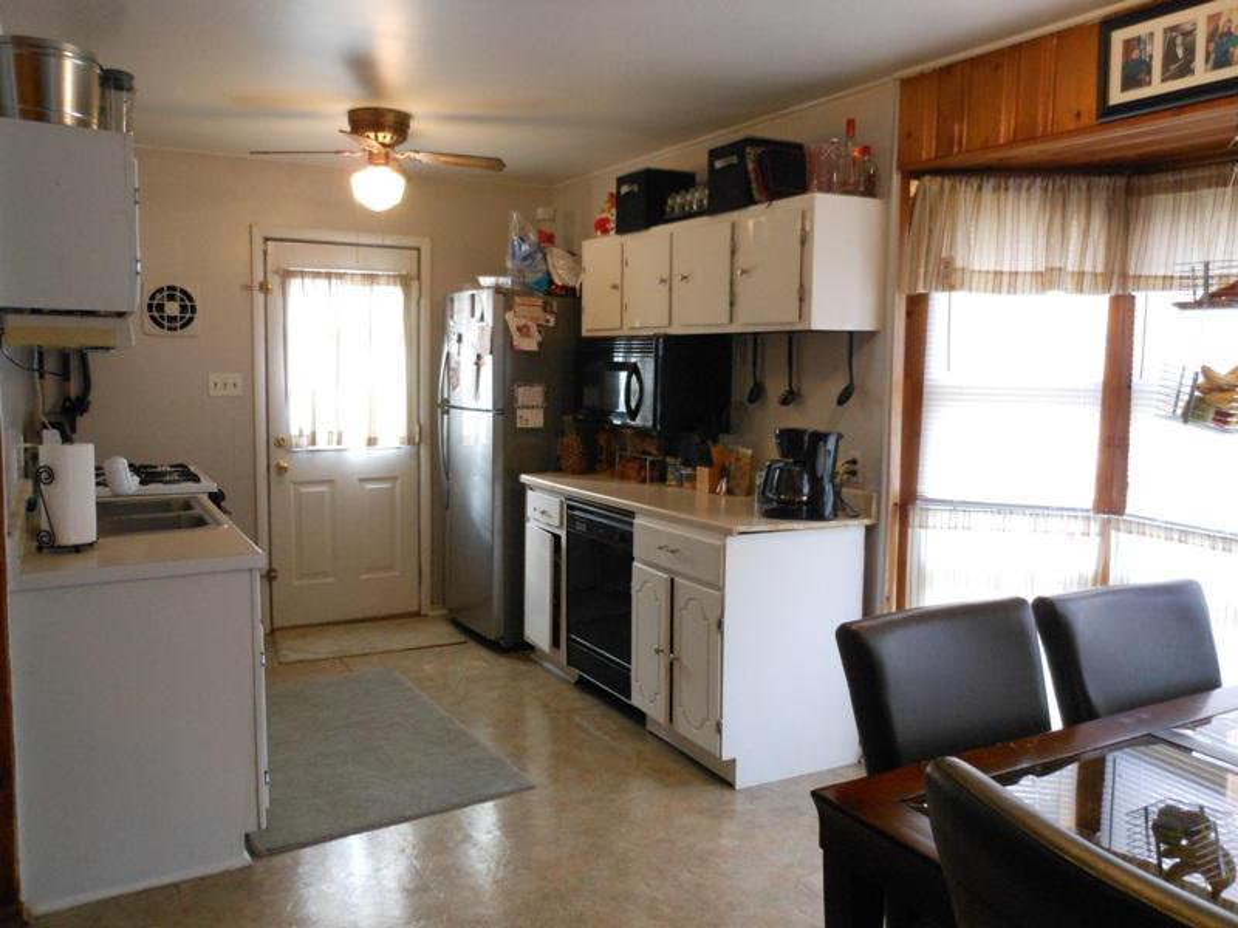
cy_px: 464
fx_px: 1001
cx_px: 619
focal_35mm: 28
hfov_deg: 63.4
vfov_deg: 49.7
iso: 400
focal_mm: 5
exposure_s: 1/20
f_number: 3.7
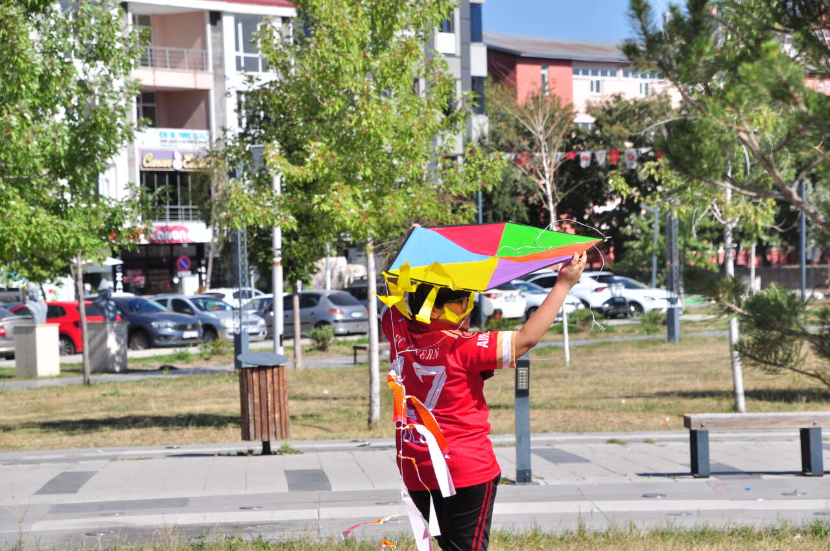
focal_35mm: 128
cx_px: 415
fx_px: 2936
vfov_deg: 10.7
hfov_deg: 16.1
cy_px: 276
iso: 400
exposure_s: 1/1600
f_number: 10
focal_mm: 85
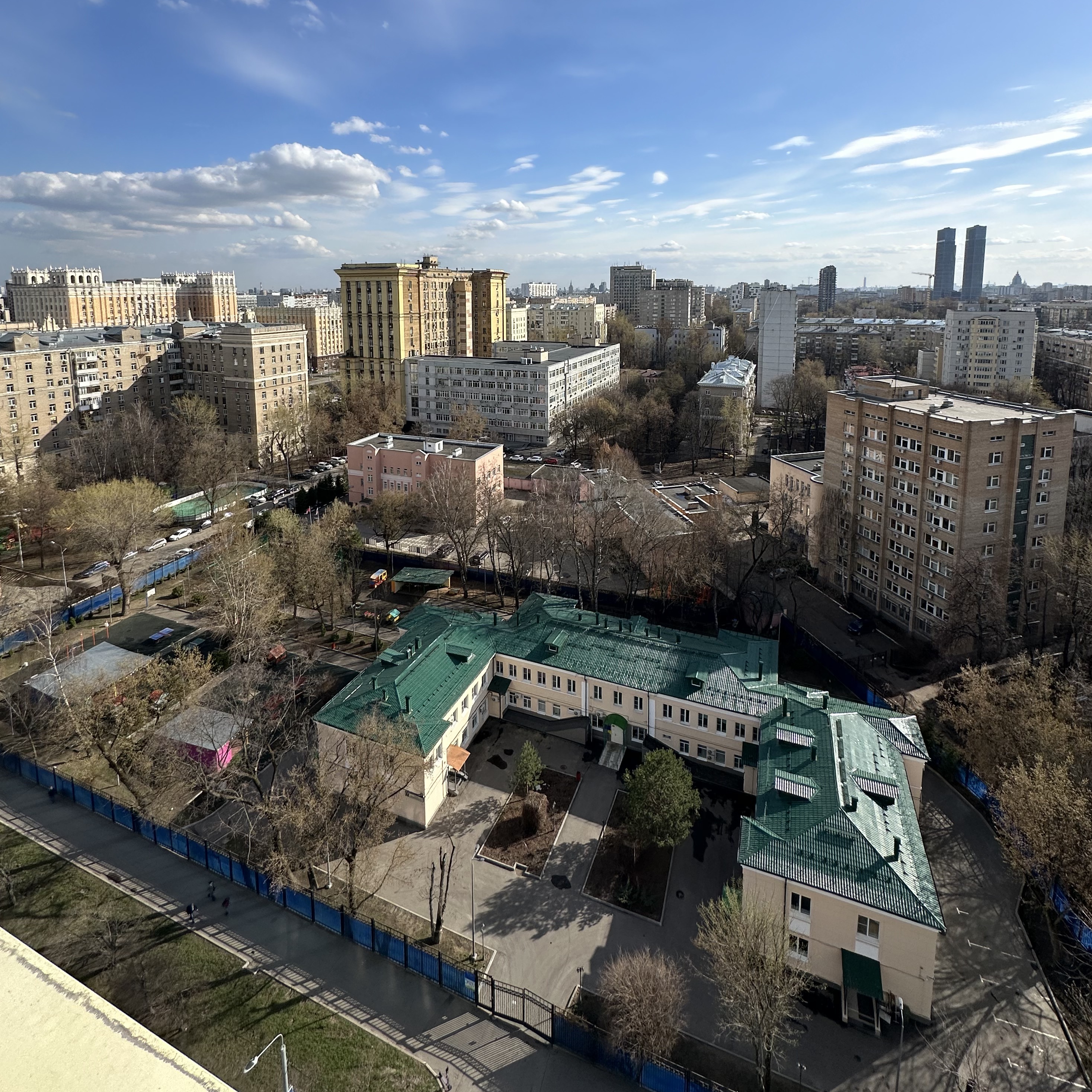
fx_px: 607
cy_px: 359
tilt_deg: -6.5
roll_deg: -0.4
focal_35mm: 17
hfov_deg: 84.0
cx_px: 545
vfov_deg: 81.0
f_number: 2.2
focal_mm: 2.22
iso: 50
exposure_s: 1/2564
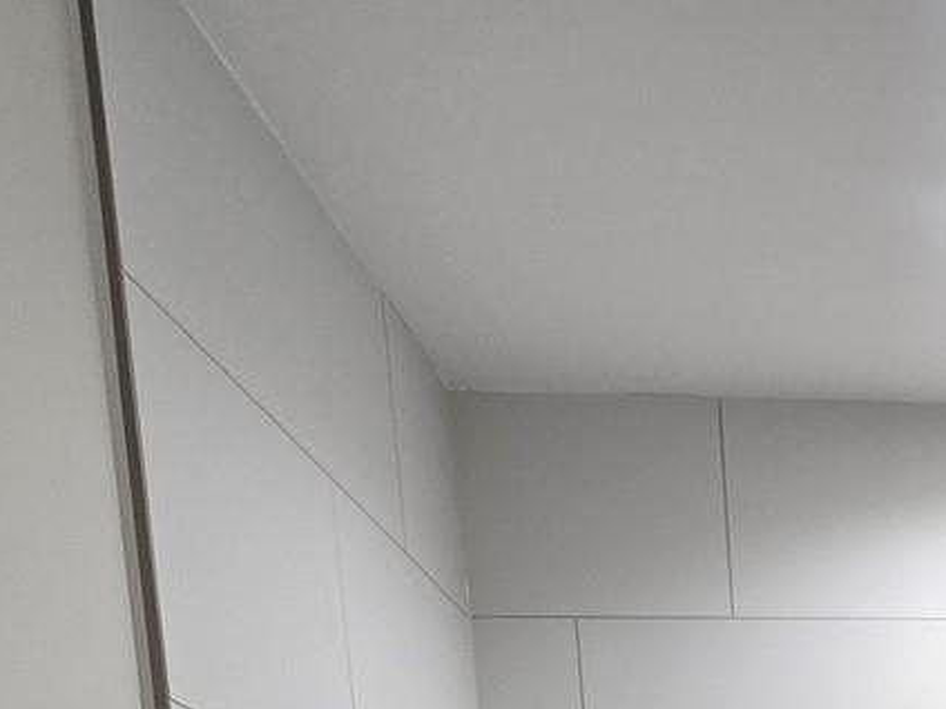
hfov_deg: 32.8
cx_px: 1100
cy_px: 1264
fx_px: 1339
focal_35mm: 49
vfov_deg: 20.8
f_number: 2.2
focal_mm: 2.2
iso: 64
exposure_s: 1/60
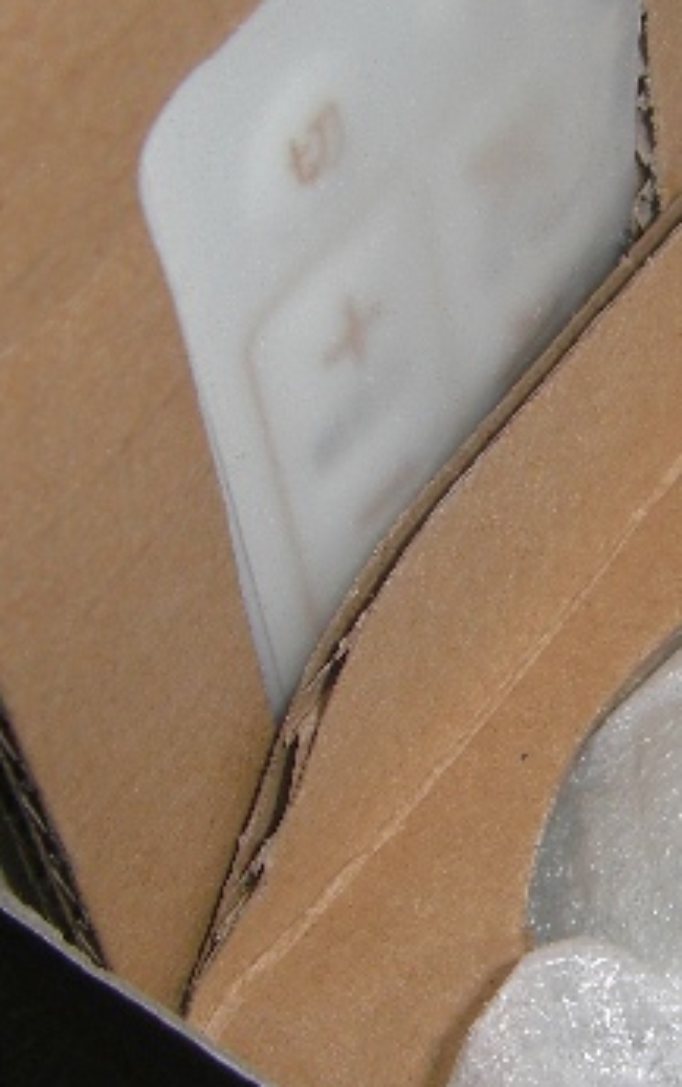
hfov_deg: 13.9
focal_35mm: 93
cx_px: 669
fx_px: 2759
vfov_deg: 22.3
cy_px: 650
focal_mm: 6.3
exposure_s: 1/30
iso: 50
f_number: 4.6
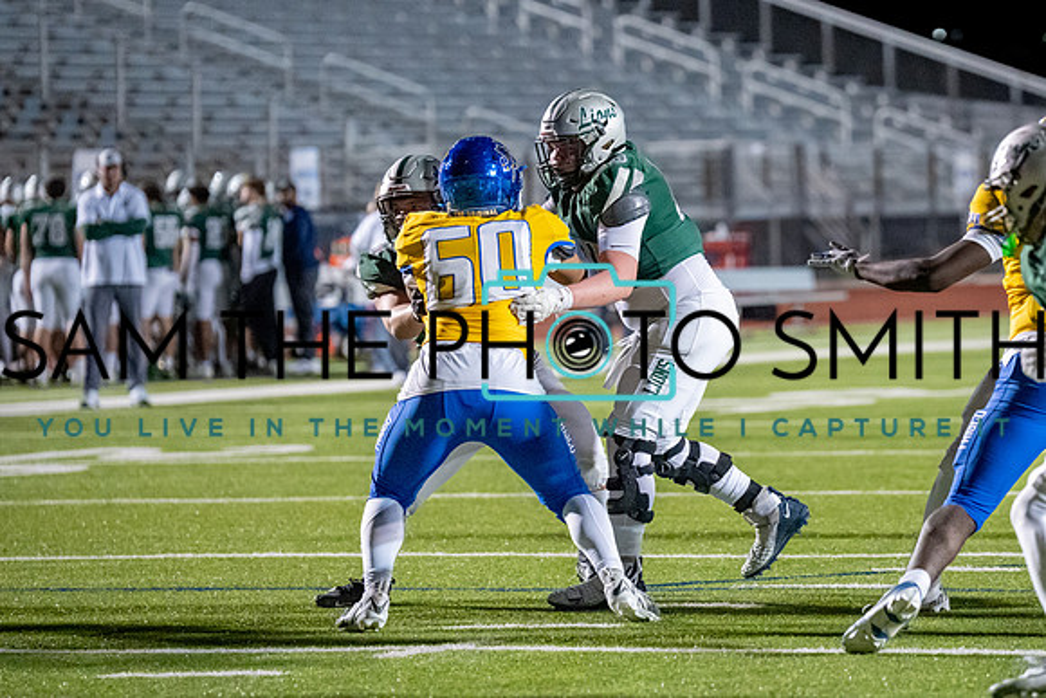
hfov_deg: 9.4
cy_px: 331
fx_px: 6337
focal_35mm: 218
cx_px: 741
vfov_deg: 6.3
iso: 10000
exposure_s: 1/1000
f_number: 2.8
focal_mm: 146
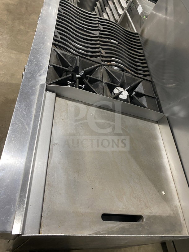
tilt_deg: -45.4
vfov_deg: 67.3
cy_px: 126
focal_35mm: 26
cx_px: 94
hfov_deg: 53.1
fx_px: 189
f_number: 1.8
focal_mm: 4.25
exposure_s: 1/60
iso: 250
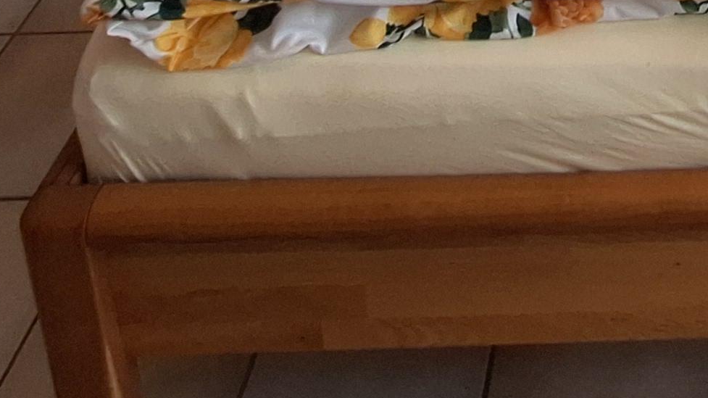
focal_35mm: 58
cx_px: 801
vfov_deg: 14.0
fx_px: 1089
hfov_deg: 31.5
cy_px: -574
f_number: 2.2
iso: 50
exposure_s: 1/100
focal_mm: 1.74
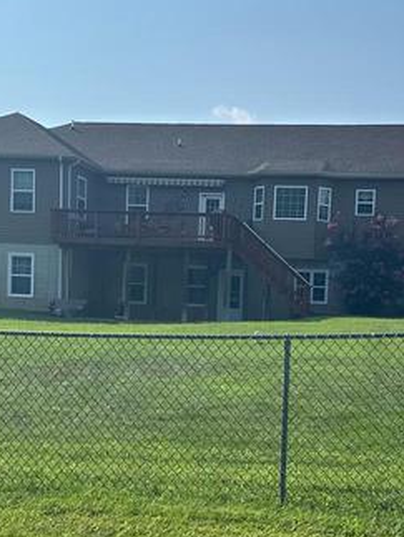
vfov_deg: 33.5
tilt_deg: -1.6
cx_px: 248
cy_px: 357
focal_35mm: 57
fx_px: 885
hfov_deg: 25.6
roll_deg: -3.6
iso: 80
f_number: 1.78
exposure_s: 1/7576
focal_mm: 6.86
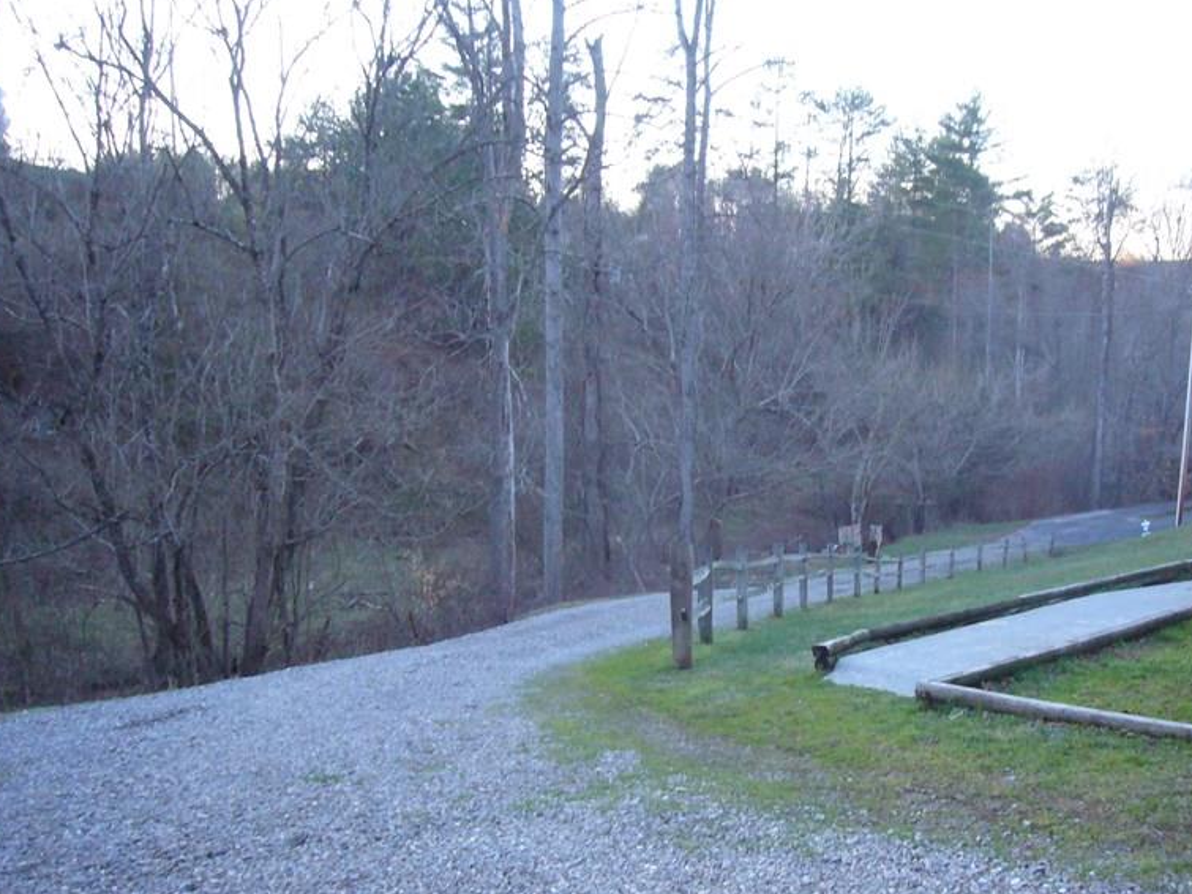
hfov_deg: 48.4
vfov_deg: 37.4
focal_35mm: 38
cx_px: 761
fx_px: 1308
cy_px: 570
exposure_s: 1/50
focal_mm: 4.6
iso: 200
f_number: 2.8
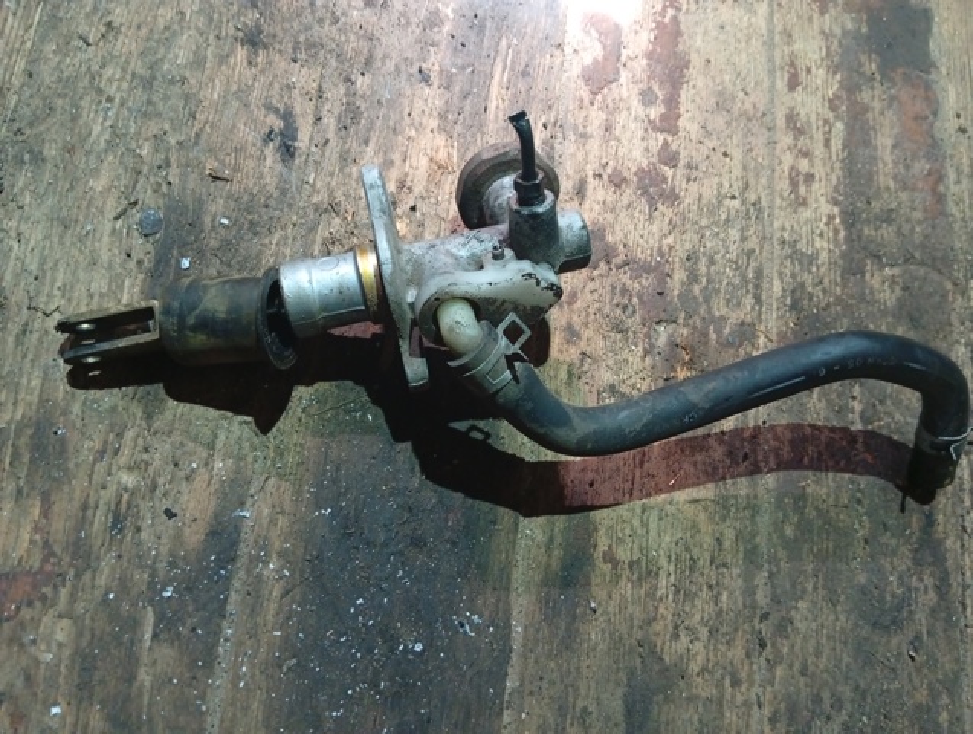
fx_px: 732
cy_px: 367
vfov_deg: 53.2
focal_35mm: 26
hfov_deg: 67.2
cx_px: 486
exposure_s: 1/20
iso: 1054
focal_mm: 3.96
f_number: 1.8
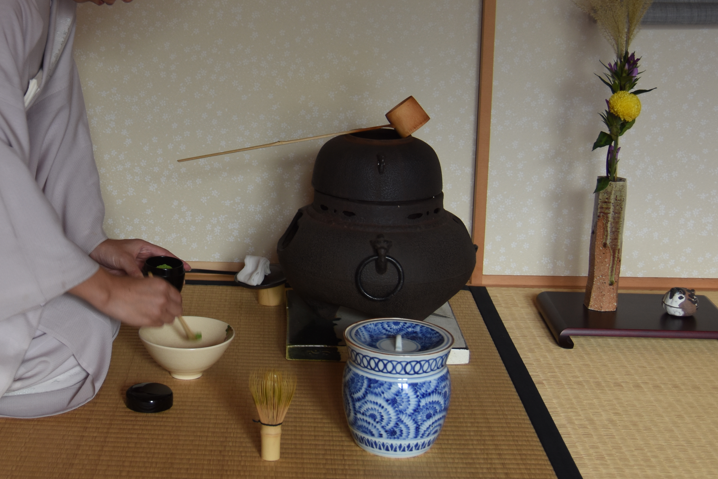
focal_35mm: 58
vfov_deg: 23.1
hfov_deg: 33.7
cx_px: 172
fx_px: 1157
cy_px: 112
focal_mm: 24
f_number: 3.5
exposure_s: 1/40
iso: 280
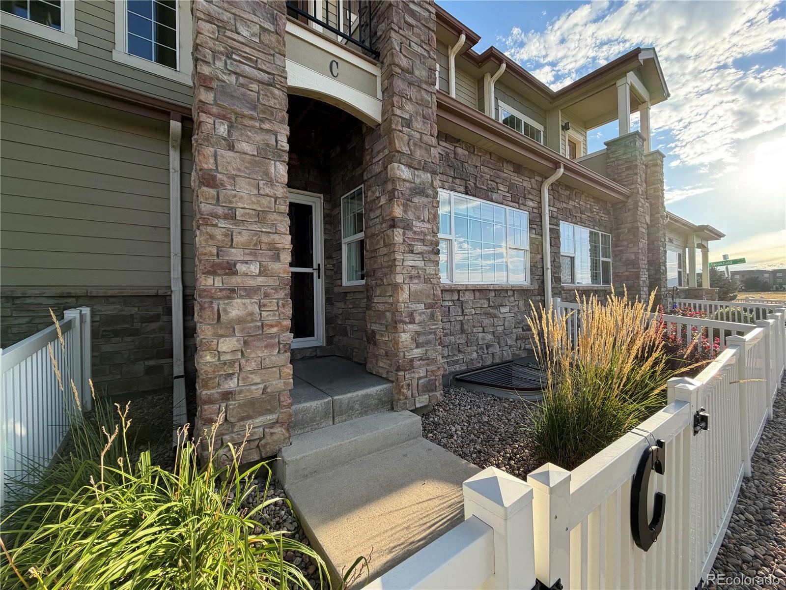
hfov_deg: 102.1
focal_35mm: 14
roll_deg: +2.2
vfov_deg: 85.7
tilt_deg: -1.4
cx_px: 393
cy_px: 295
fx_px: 318
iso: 50
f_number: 2.2
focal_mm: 2.22
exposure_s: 1/502
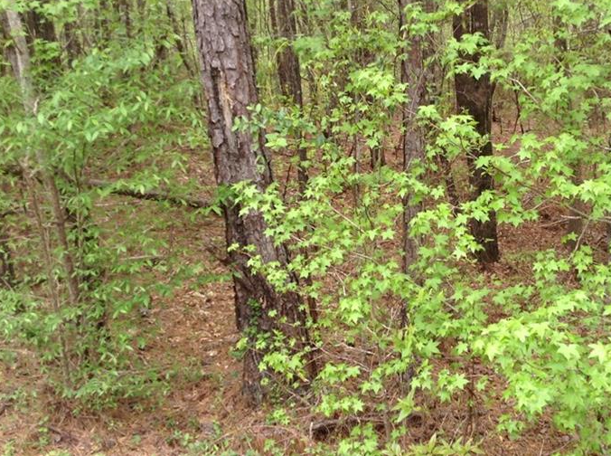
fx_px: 881
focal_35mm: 50
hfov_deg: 37.8
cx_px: 416
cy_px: 220
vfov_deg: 29.0
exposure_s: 1/126
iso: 32
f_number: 2.4
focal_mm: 3.3
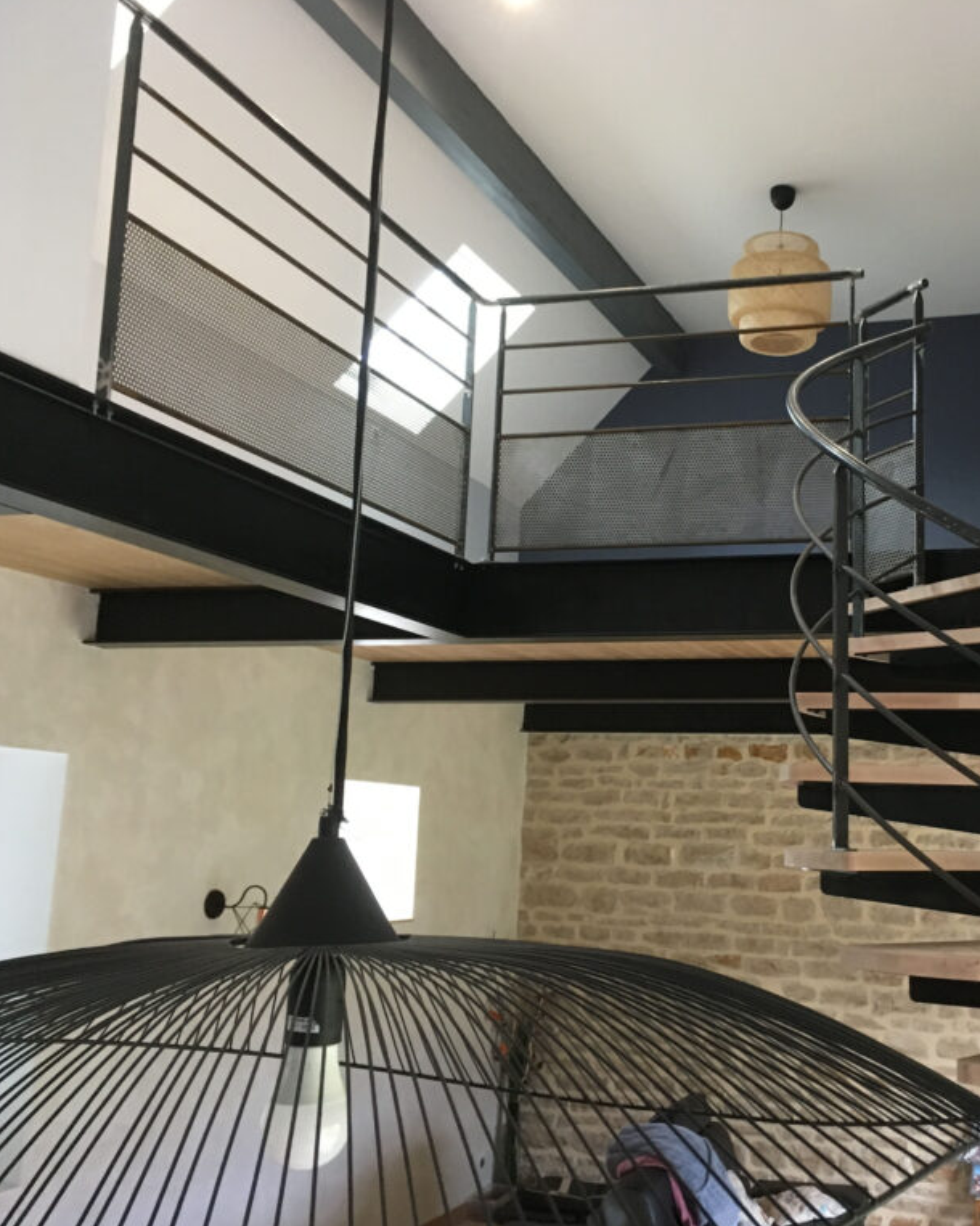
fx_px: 1378
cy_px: 612
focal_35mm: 38
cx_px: 766
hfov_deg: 37.9
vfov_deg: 47.9
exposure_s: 1/33
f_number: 2.2
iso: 200
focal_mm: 4.15
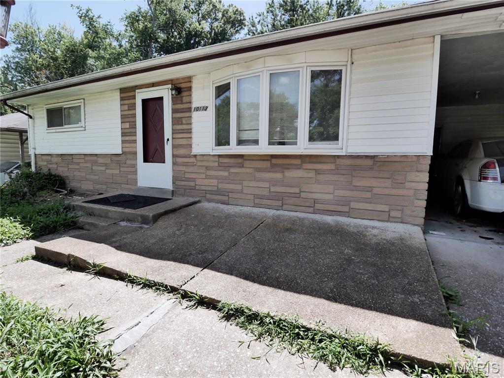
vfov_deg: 71.6
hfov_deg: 87.7
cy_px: 189
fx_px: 262
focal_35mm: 18
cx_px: 252
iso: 800
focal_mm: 9
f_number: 7.1
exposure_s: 1/320
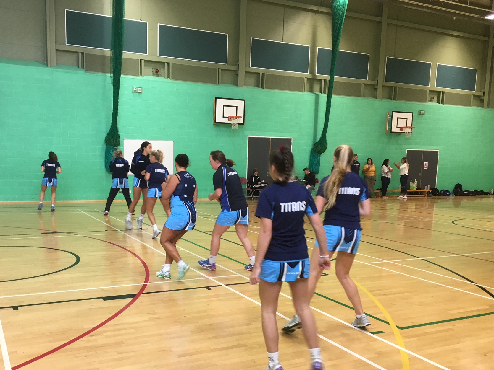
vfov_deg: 40.6
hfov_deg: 52.5
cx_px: 219
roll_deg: -1.6
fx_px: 500
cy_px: 219
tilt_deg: -6.5
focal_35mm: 35
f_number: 2.2
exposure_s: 1/33
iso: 50
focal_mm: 4.15
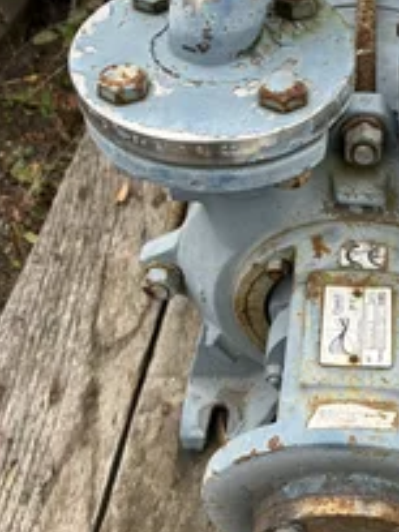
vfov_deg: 37.5
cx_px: 370
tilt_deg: -55.6
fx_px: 784
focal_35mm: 51
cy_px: 274
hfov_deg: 27.4
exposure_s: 1/121
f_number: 1.6
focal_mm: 5.96
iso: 80
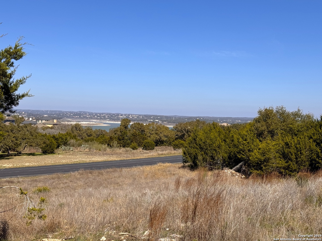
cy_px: 120
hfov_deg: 39.7
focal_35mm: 48
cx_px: 161
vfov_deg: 30.3
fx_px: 446
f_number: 1.78
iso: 64
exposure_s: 1/5848
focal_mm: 6.76
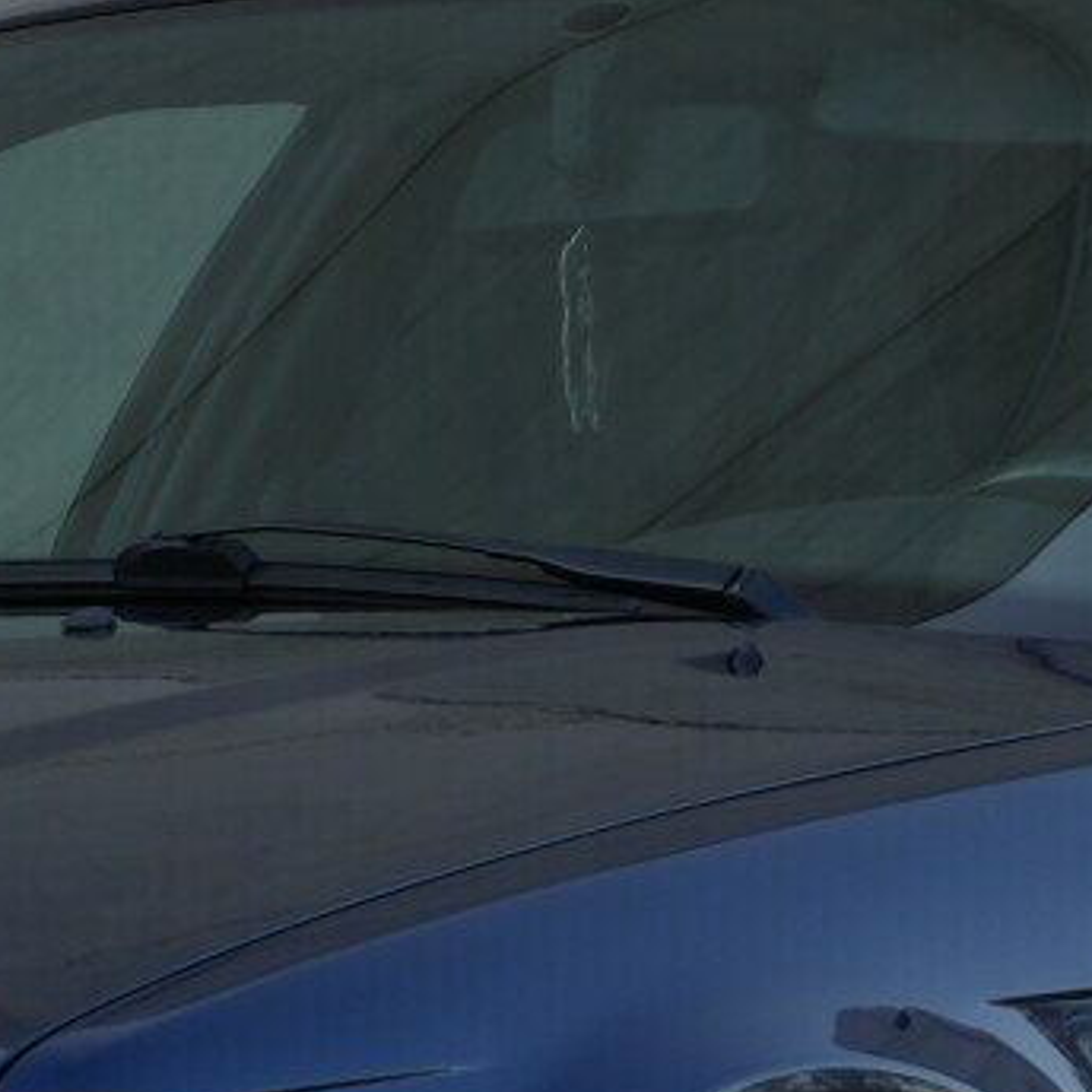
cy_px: 867
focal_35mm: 658
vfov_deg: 2.7
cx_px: 616
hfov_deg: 2.7
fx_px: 23499
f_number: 5.6
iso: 50
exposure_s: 1/160
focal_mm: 91
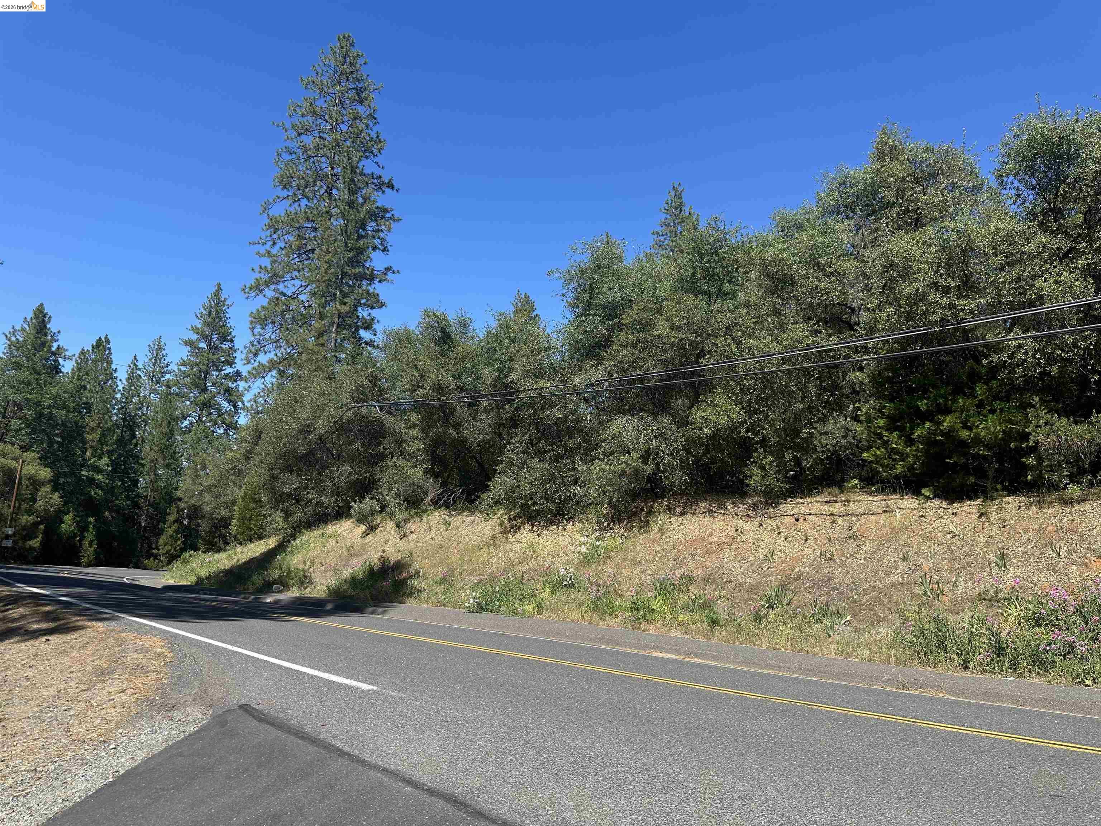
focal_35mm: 24
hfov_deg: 71.6
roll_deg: -4.8
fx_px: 763
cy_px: 413
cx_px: 550
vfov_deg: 56.8
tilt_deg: +9.2
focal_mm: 6.86
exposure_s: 1/2410
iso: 80
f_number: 1.78
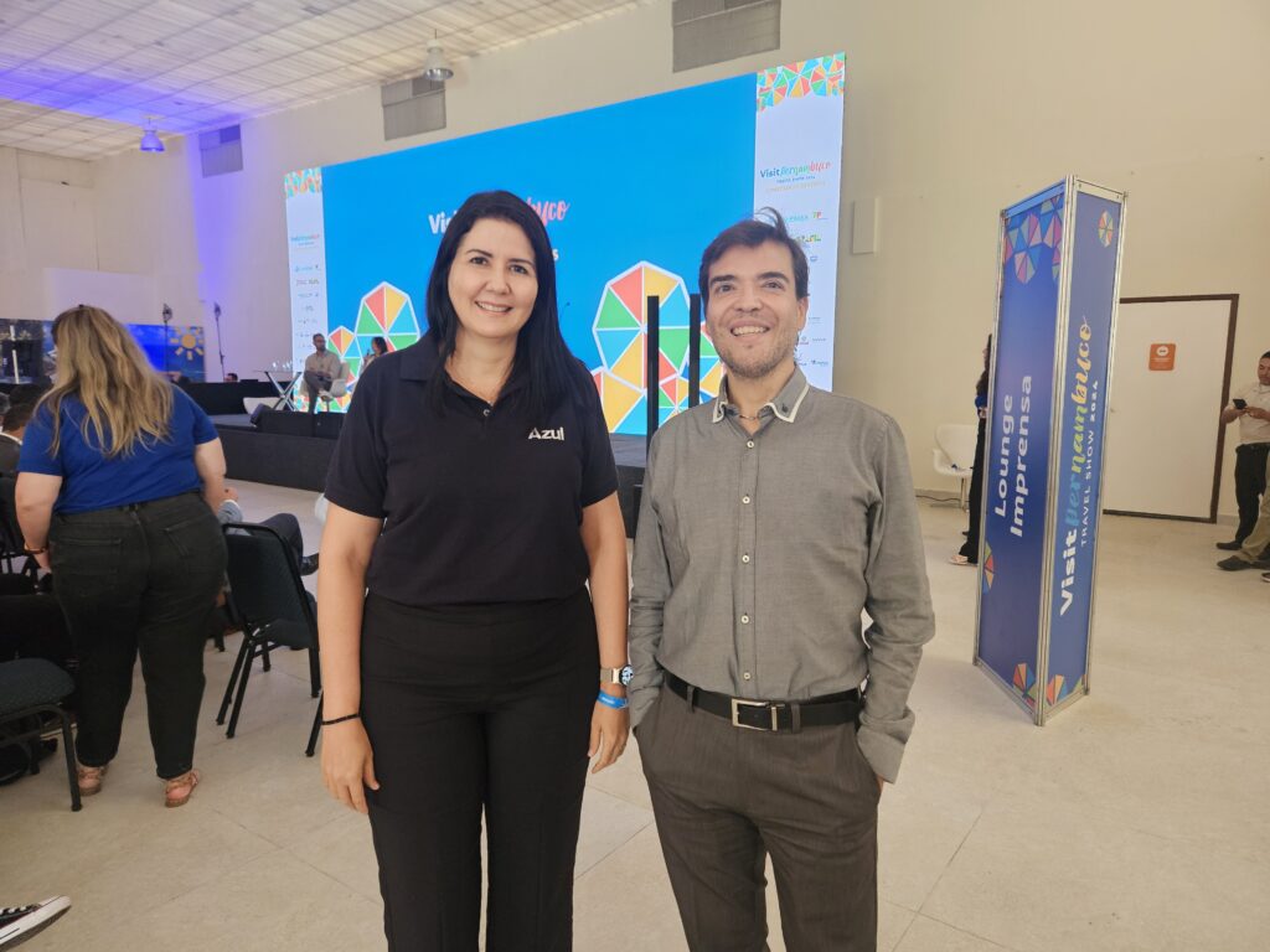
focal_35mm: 23
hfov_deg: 73.9
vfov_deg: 58.9
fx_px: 844
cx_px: 635
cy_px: 476
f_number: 1.8
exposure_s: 1/100
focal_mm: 5.4
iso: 640
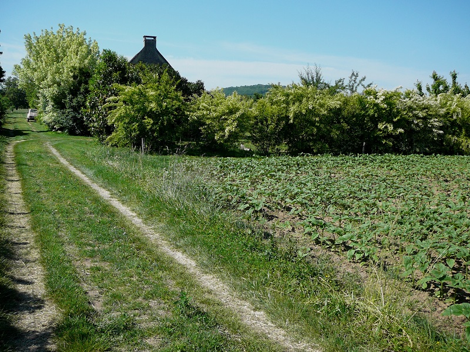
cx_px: 235
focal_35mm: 35
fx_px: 475
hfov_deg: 52.6
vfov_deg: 40.7
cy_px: 176
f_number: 2.8
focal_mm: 5.2
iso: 80
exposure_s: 1/800
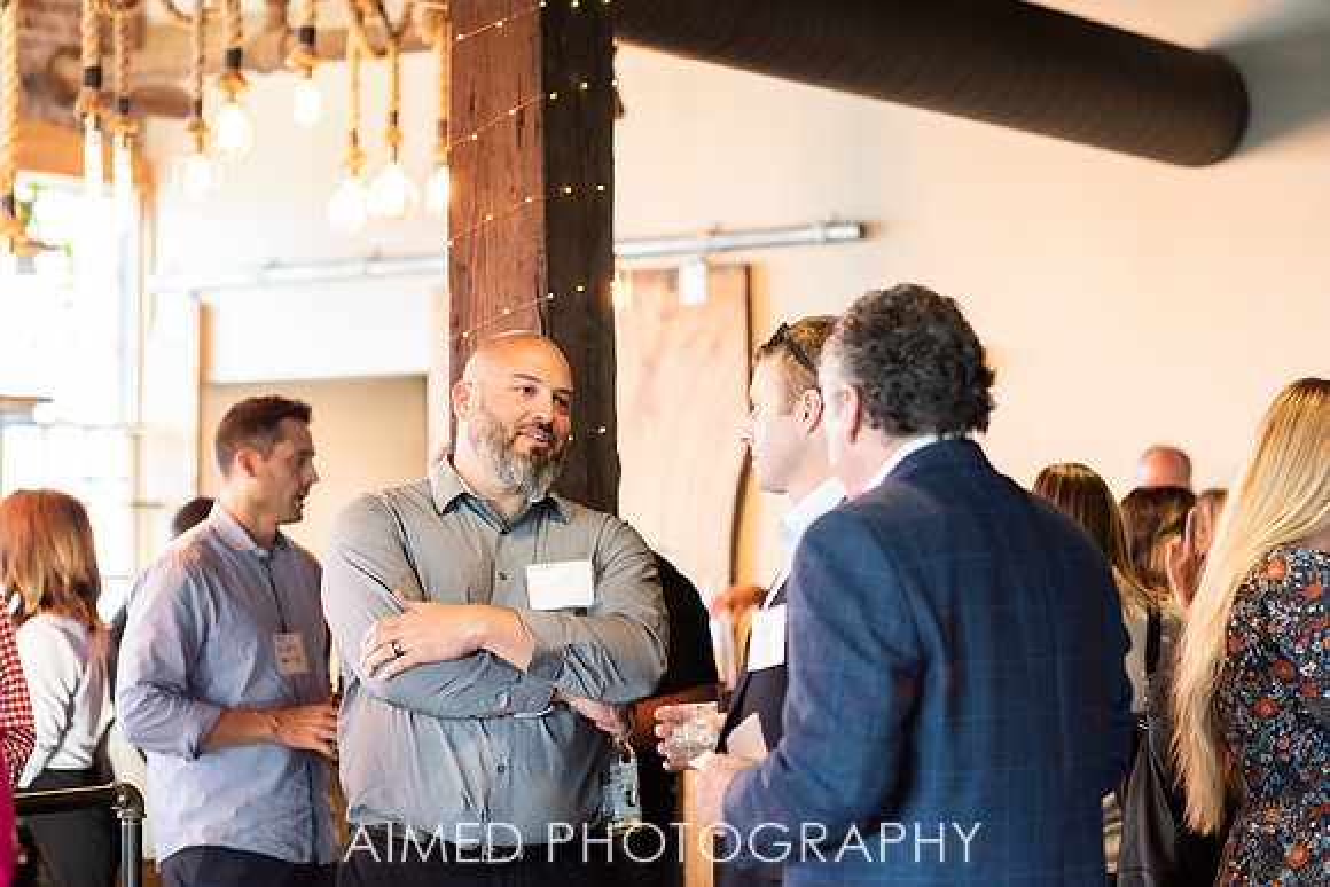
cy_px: 443
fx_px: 3316
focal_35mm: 90
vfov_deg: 15.2
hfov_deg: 22.7
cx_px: 649
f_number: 2.8
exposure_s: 1/200
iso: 1250
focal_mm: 85
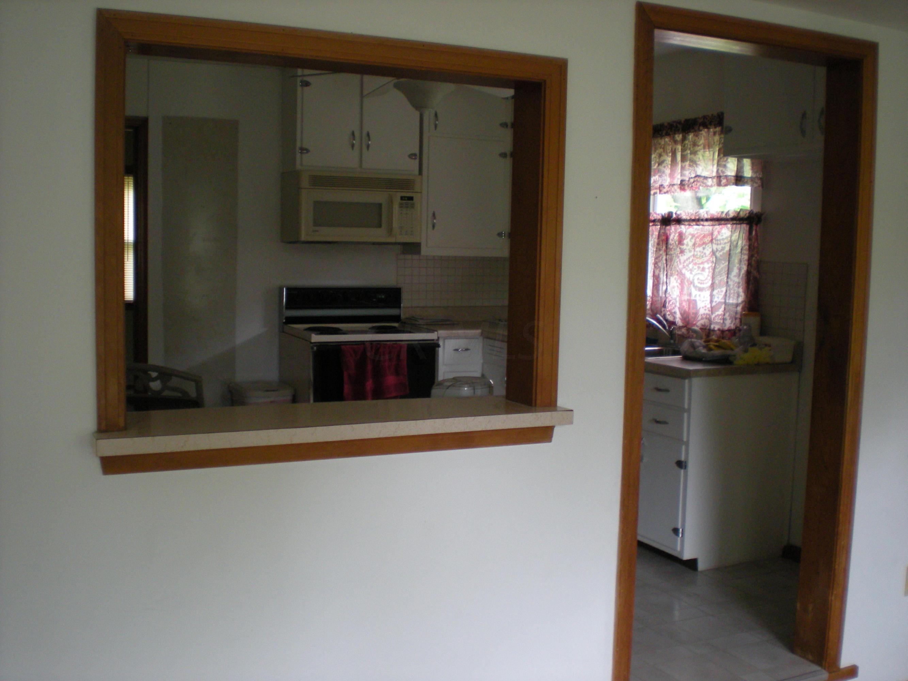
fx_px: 997
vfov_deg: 37.7
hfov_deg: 49.0
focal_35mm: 38
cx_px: 454
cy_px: 340
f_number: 3.1
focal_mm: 6.3
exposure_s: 1/36.7
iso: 200
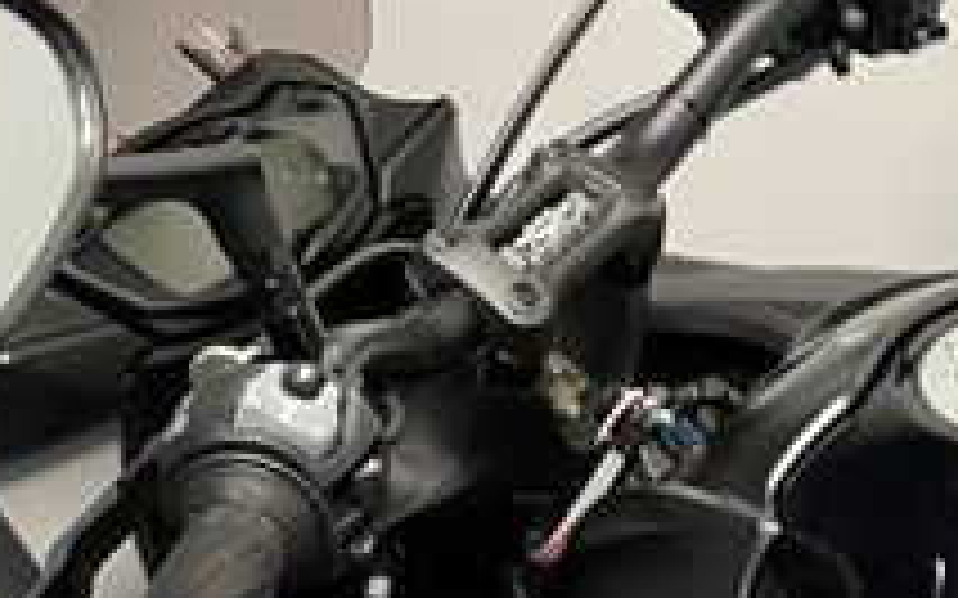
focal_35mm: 83
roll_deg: -2.9
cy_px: 481
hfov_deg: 23.6
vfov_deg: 15.6
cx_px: 1016
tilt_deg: -28.5
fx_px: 2166
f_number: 1.6
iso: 80
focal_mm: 5.1
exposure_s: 1/50
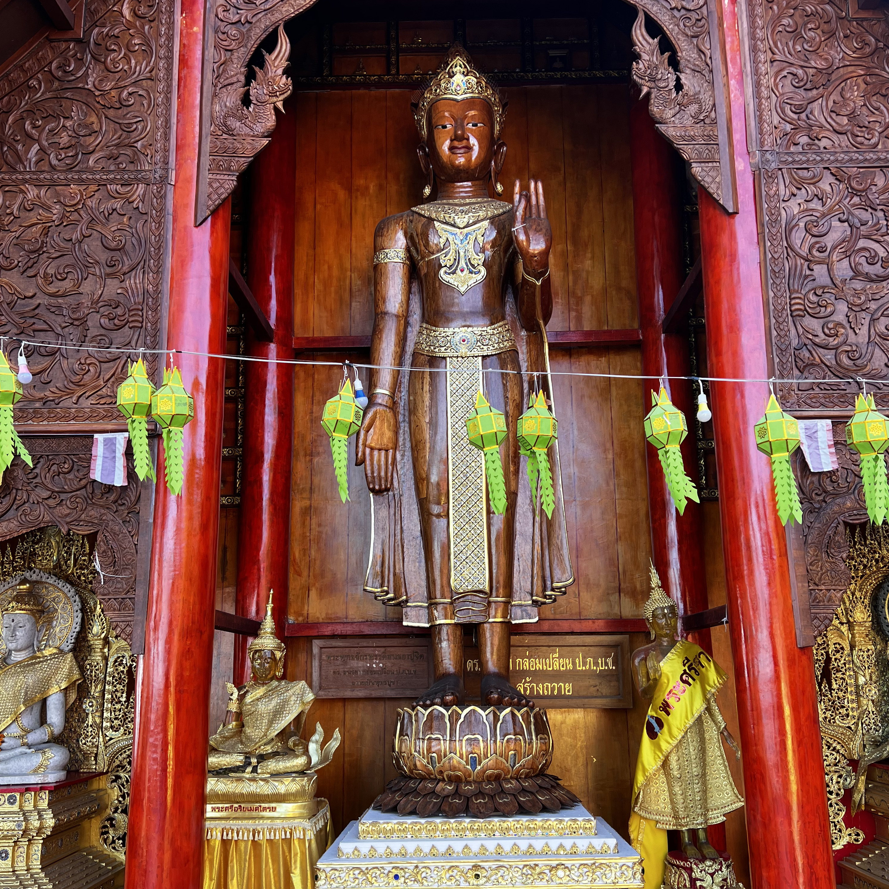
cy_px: 487
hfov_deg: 52.5
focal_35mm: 31
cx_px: 443
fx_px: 901
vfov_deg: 52.4
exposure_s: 1/151
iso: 32
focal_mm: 5.7
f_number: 1.5
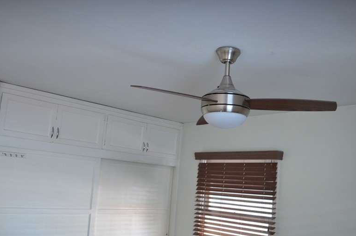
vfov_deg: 36.7
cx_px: 191
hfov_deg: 53.2
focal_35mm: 36
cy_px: 135
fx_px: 355
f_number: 3.5
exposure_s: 1/200
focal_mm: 18
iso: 800
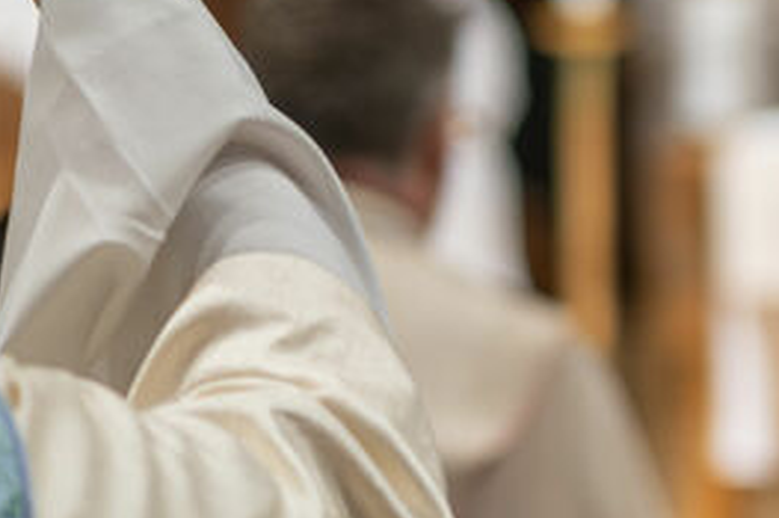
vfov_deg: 4.1
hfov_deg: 6.1
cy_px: -115
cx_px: -429
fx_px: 7266
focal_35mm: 336
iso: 320
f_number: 1.6
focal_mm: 50
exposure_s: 1/160
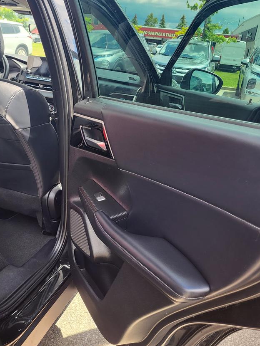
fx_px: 300
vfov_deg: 59.9
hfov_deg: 46.8
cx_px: 120
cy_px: 165
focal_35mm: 30
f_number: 1.8
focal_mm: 5.4
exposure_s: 1/174
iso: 40
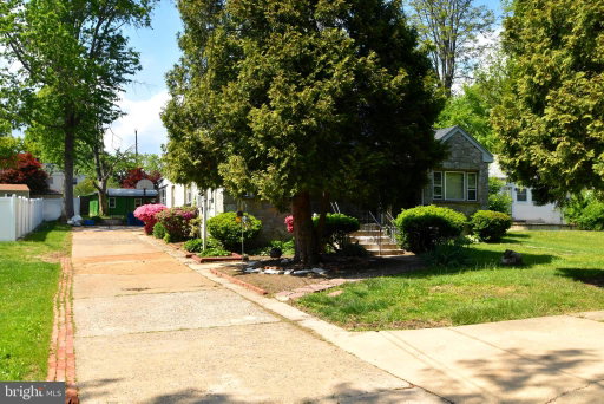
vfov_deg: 36.9
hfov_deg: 53.1
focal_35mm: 36
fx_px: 604
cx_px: 302
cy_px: 202
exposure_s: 1/250
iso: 200
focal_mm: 24
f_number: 8
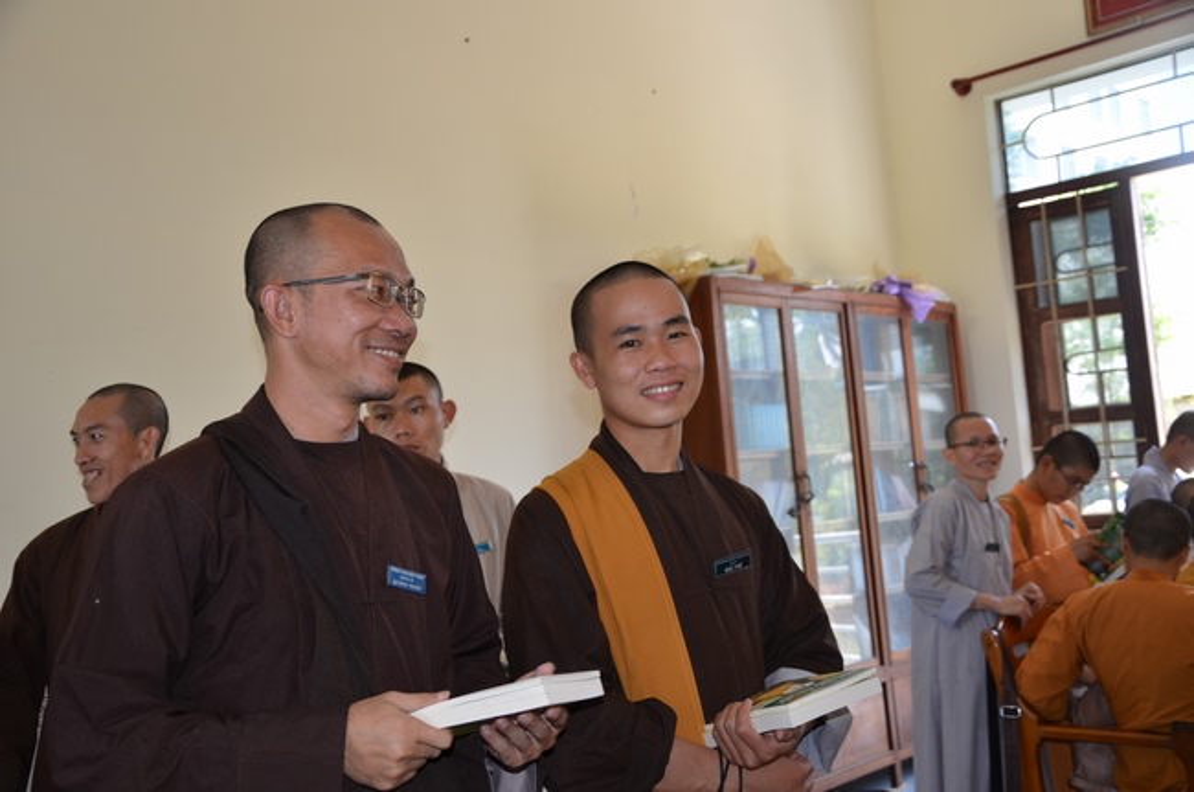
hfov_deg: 49.6
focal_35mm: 39
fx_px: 1291
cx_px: 597
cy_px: 396
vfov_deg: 34.1
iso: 250
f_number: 4
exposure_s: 1/80
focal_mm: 26
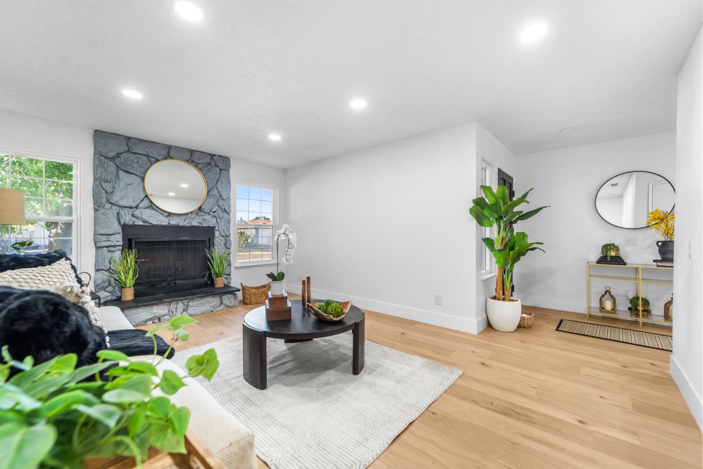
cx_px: 352
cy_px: 234
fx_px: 273
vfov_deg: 81.2
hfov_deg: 104.3
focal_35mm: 14
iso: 500
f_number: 4.5
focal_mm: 14
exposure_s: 1/13
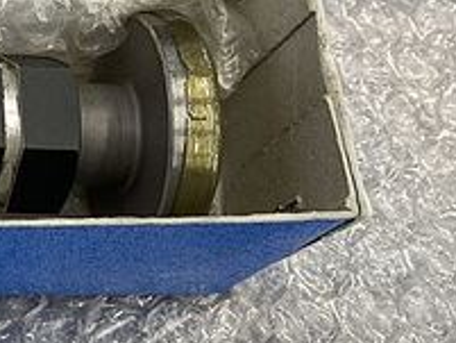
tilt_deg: -65.4
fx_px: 1173
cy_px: 104
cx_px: -263
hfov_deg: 18.9
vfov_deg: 16.6
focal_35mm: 89
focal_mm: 3.99
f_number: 1.8
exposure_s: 1/60
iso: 160
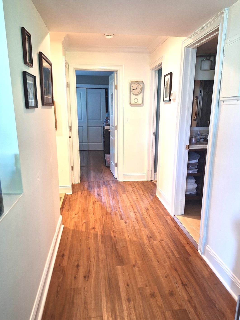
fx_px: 231
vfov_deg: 69.4
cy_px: 167
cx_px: 123
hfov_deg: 54.9
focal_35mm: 25
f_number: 1.8
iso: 250
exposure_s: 1/30
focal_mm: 5.54
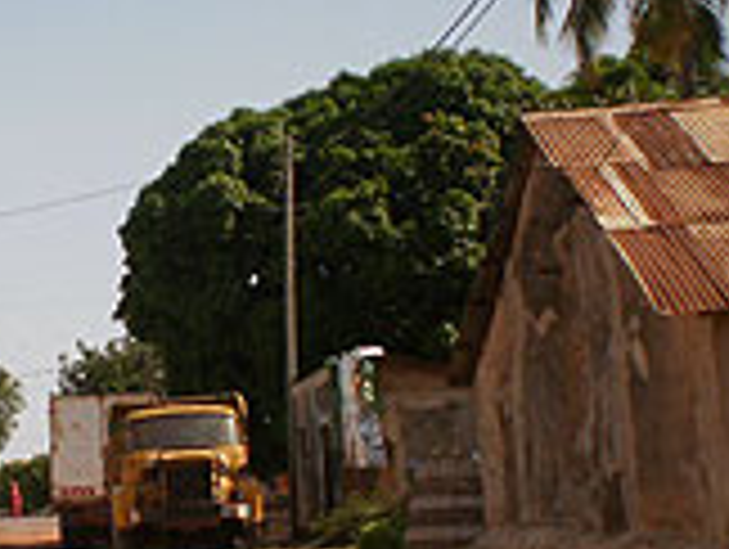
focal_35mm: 100
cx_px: 4
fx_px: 2109
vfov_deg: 14.7
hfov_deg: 19.1
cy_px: 500
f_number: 4.6
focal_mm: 6.3
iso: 100
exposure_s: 1/800
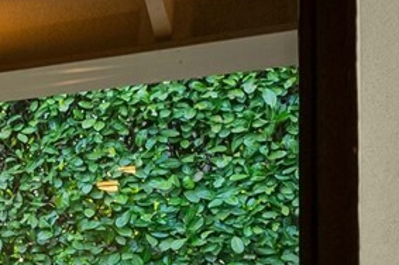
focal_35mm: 78
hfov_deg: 13.5
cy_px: 334
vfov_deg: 16.6
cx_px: -655
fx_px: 863
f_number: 7.1
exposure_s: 1/20
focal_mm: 13
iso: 6400
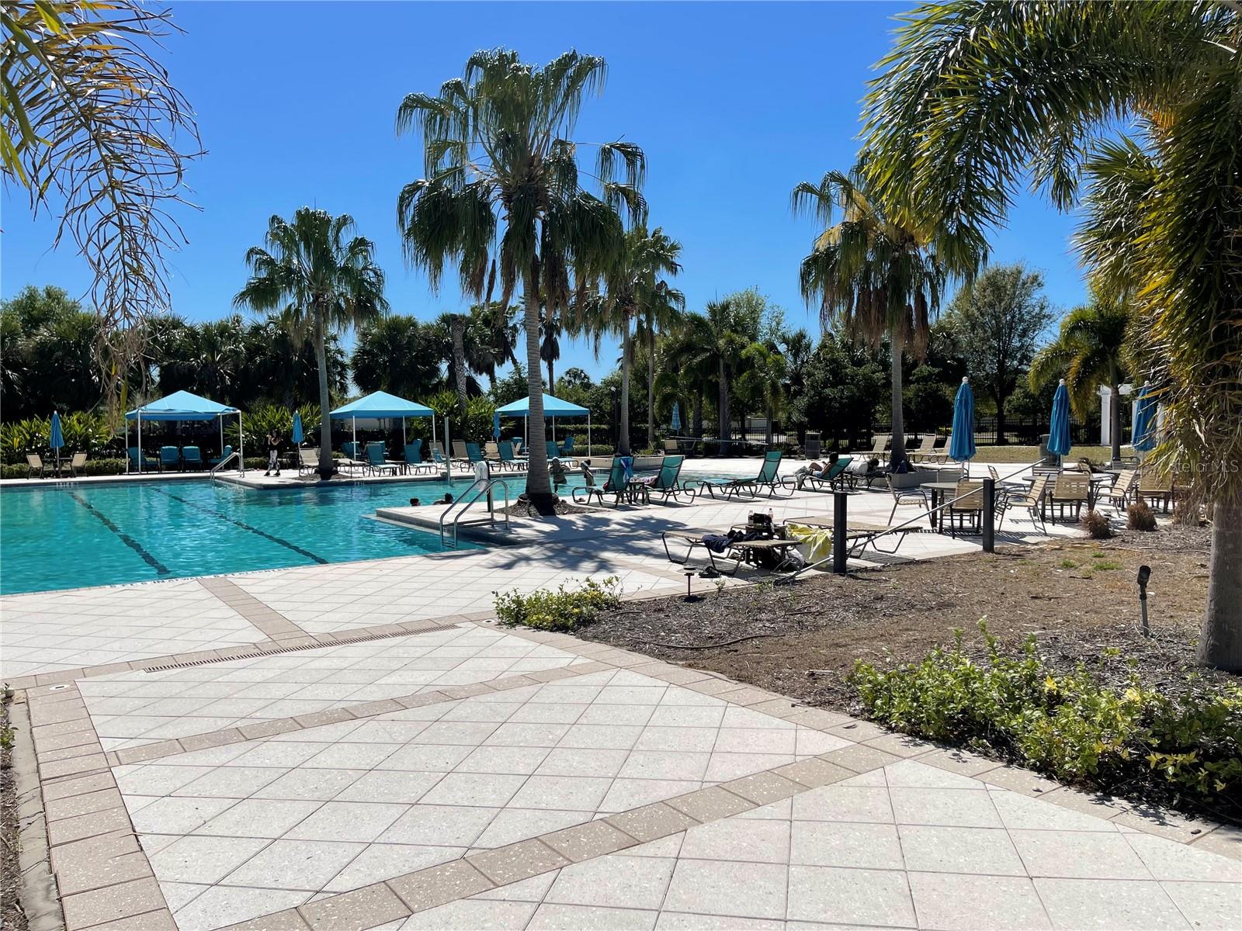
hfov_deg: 69.4
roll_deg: +0.5
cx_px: 621
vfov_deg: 54.9
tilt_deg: -3.4
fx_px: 897
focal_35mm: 25
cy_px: 466
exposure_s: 1/7937
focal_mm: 5.1
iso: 32
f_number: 1.6
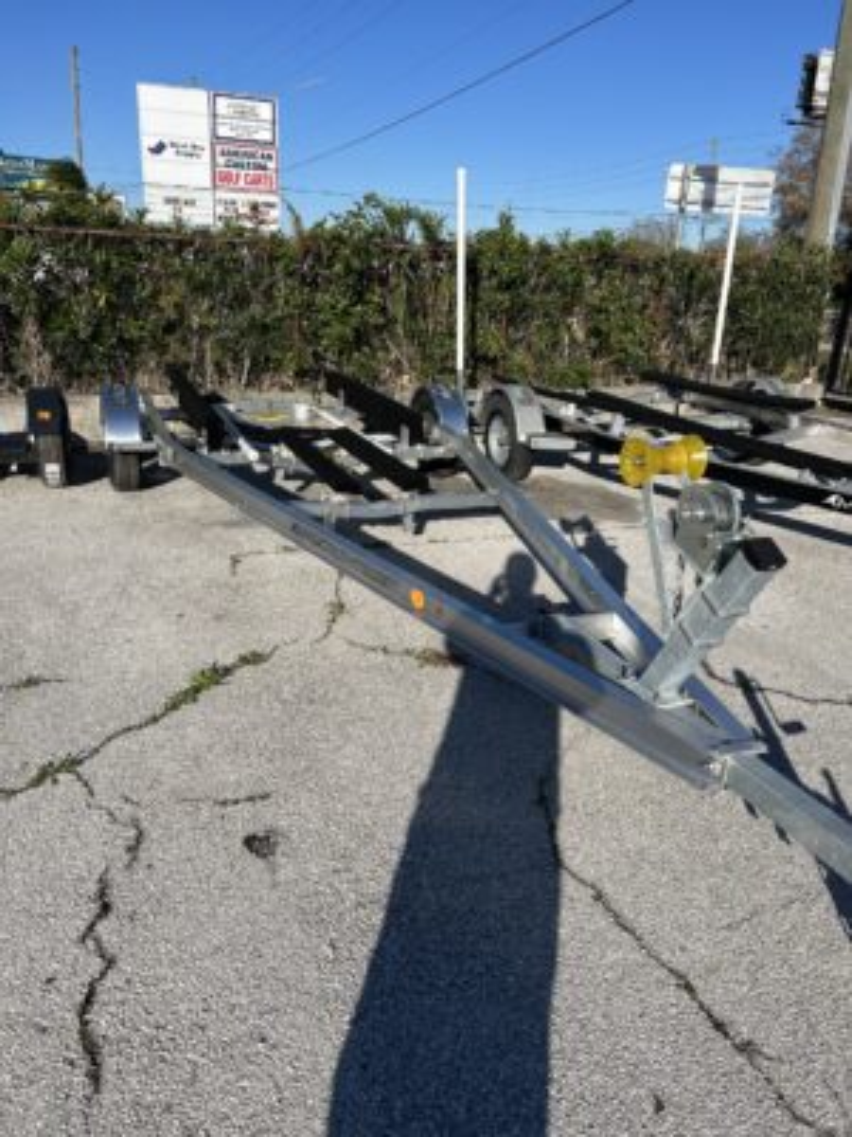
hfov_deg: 53.1
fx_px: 853
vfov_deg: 67.3
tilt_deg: -18.2
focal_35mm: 26
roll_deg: -2.0
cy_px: 568
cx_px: 426
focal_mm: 5.7
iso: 50
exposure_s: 1/5319
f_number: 1.5
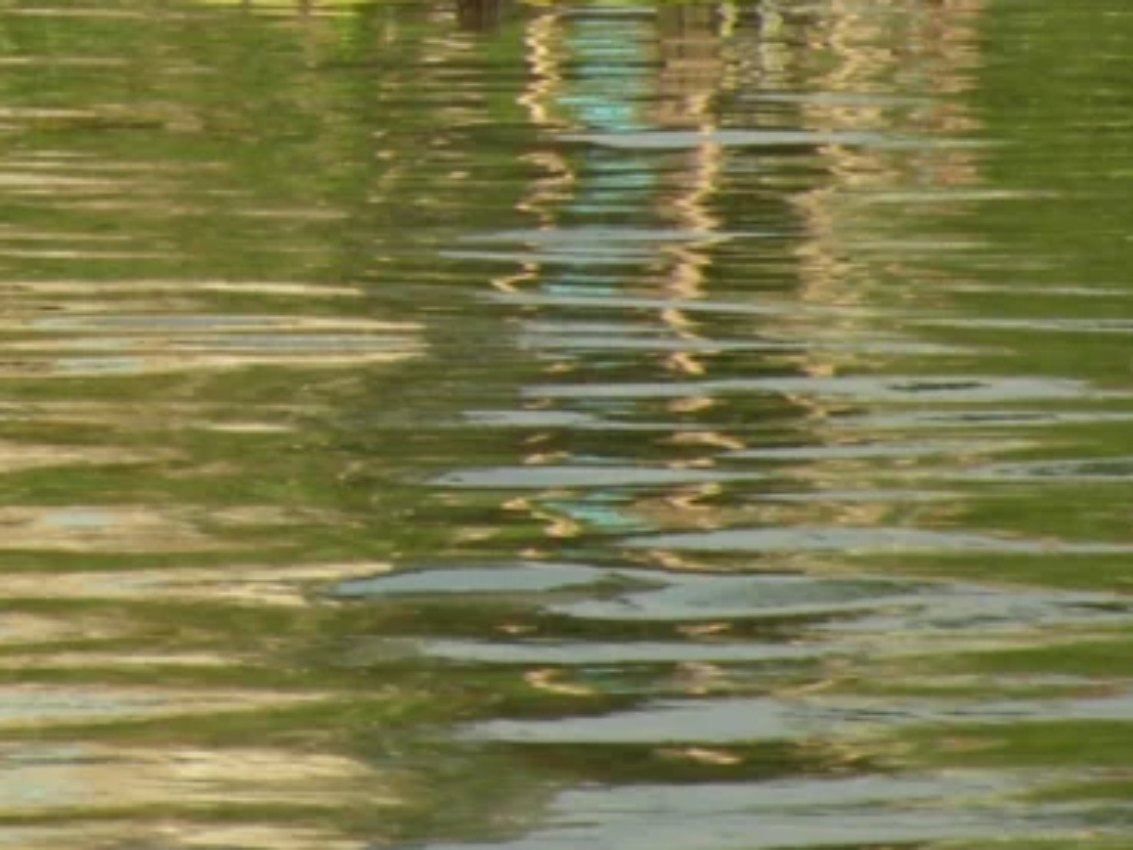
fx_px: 14995
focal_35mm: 458
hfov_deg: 4.3
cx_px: 71
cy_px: -393
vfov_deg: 3.2
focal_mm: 25
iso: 64
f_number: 5.6
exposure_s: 1/278
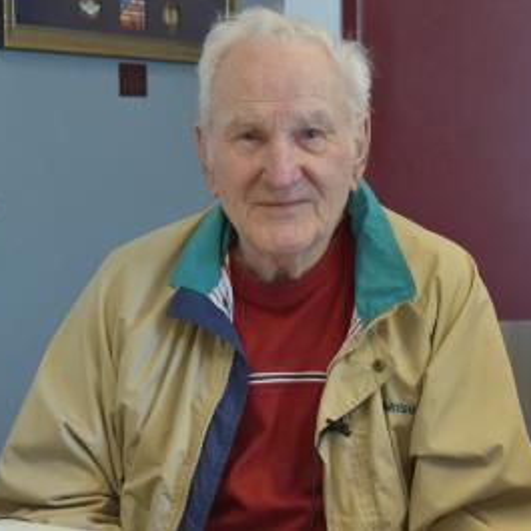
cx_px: 279
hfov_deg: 22.5
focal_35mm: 77
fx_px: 1336
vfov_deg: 22.5
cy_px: 266
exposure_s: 1/60
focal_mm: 40
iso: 500
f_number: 5
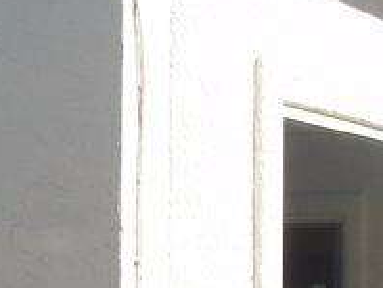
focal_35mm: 164
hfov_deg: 12.0
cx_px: 170
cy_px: 311
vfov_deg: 9.0
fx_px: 1815
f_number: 5.5
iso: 80
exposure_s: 1/320
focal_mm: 5.7
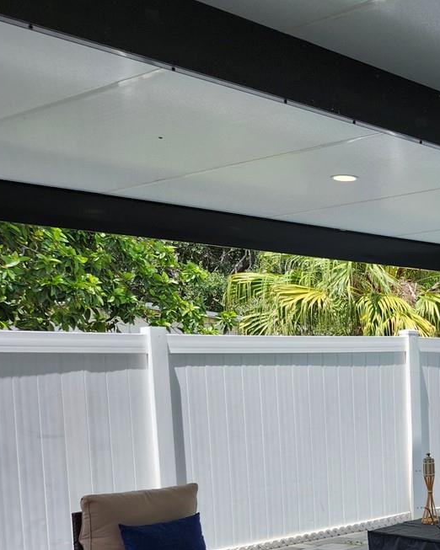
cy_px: 464
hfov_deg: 24.9
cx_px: 529
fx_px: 896
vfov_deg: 32.9
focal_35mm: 55
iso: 25
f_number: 1.8
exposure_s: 1/970
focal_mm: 5.54
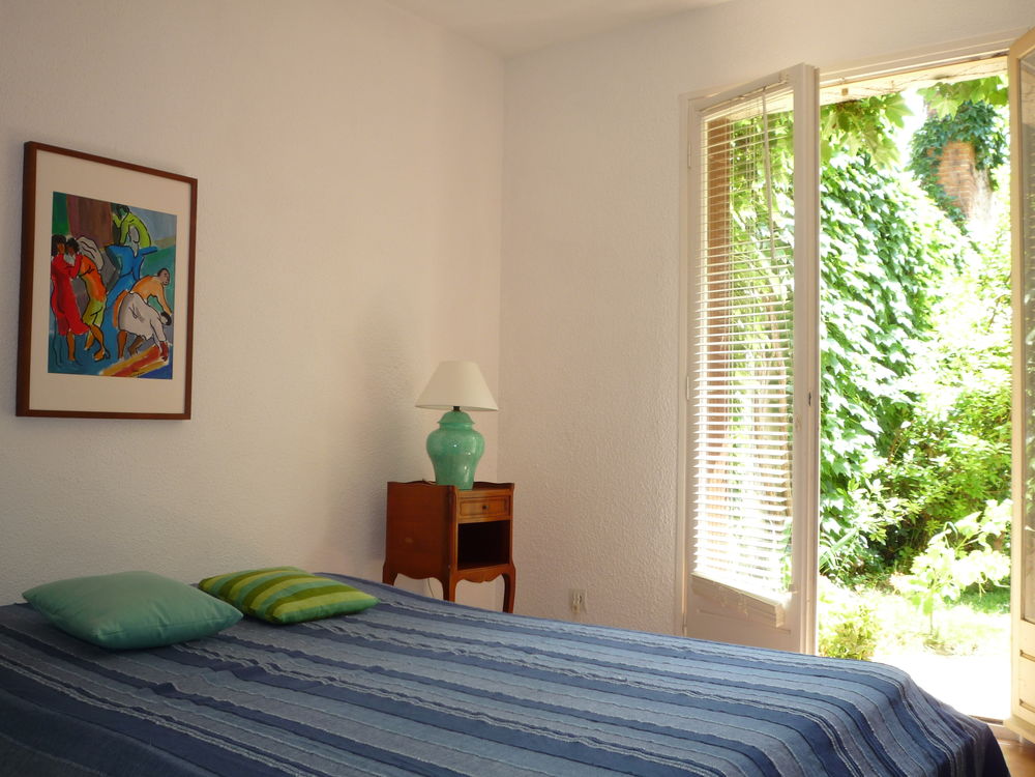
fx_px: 1076
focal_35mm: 36
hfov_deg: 51.4
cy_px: 388
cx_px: 518
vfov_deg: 39.7
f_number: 3.8
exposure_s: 1/30
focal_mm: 6.3
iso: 100
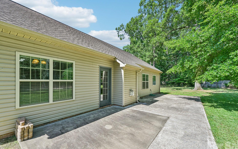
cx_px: 121
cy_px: 82
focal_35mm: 15
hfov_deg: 101.5
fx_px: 97
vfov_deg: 74.6
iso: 100
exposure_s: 1/250
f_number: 8
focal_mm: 14
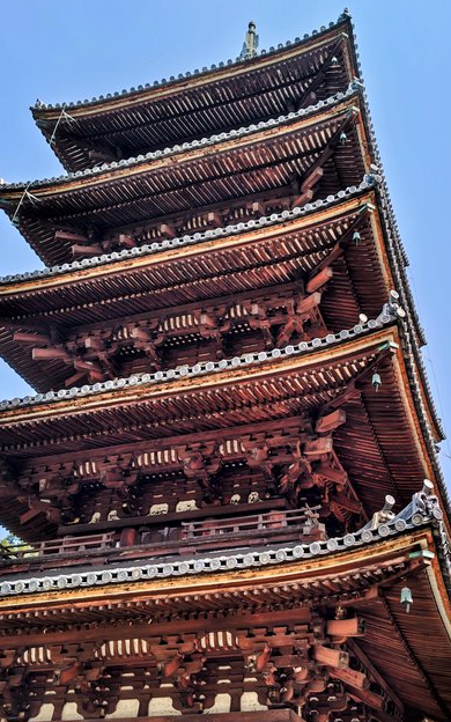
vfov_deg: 72.5
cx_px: 271
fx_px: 492
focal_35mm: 25
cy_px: 361
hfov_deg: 49.0
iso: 50
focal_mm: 5.56
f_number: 1.9
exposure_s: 1/155
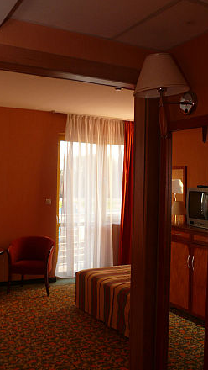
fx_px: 382
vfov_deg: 51.6
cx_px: 124
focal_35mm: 39
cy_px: 188
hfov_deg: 30.4
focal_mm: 7.4
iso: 100
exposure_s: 1/30
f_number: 4
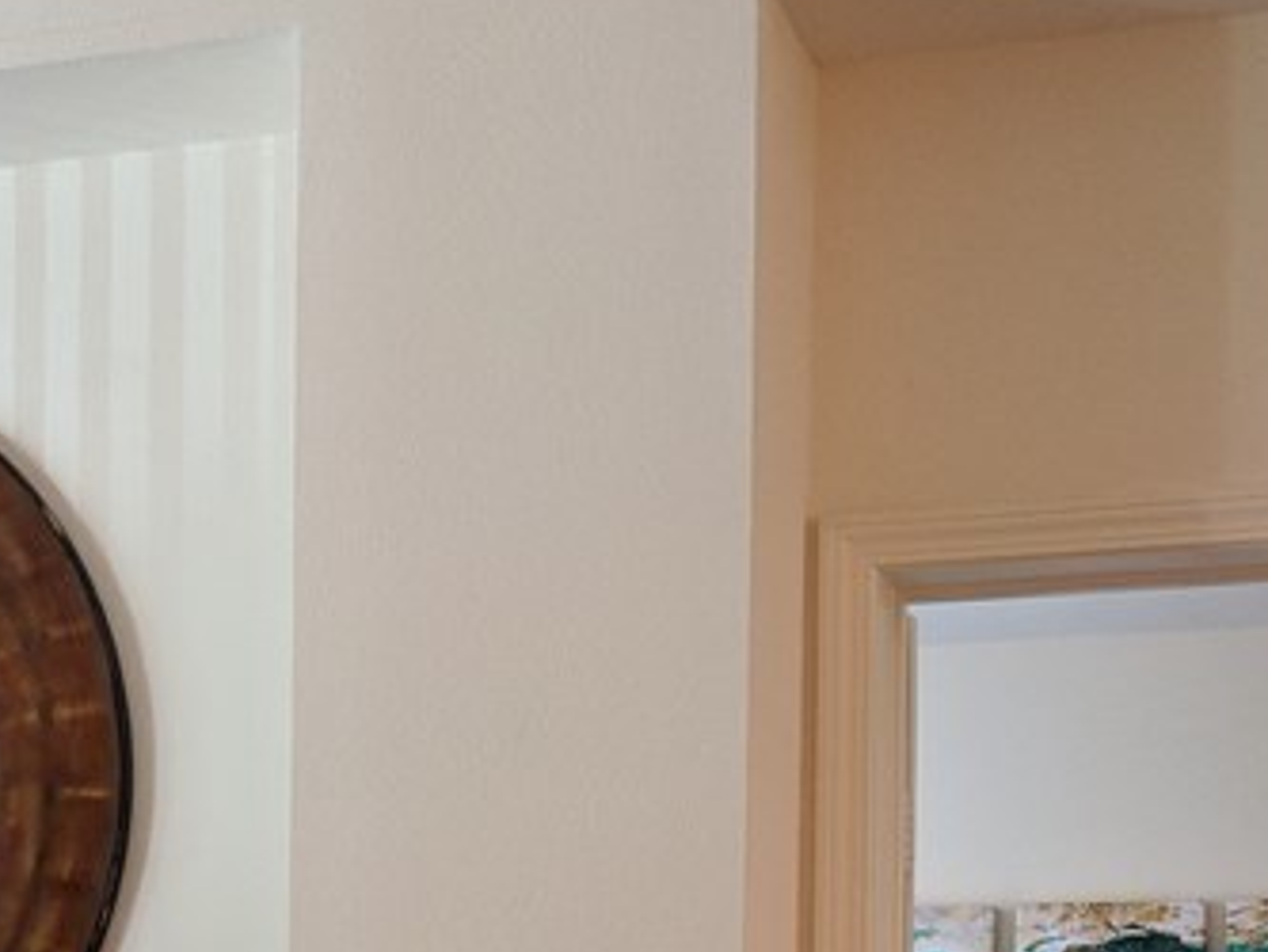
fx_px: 2931
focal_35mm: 80
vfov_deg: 17.4
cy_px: 1226
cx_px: 244
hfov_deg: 24.0
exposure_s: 1/60
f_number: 2
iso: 411
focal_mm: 4.67
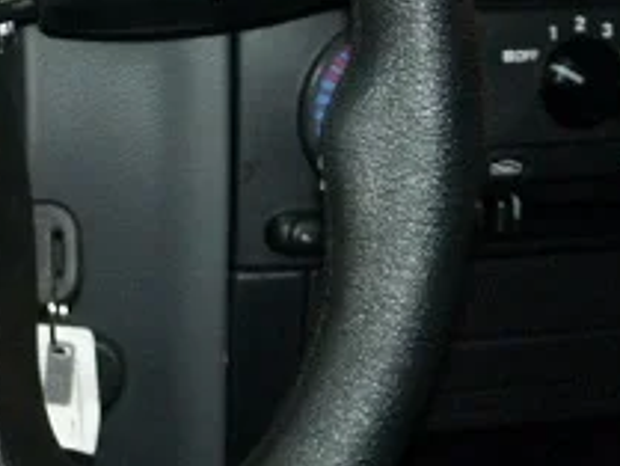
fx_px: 1918
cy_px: 65
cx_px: -190
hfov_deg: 17.2
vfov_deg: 13.7
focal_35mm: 107
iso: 200
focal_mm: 5.7
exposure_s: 1/60
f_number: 2.8
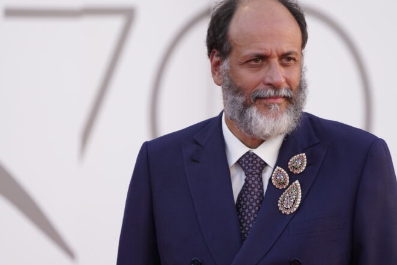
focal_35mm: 299
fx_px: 3298
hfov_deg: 6.9
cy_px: 112
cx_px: 211
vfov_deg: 4.6
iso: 800
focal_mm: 256
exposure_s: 1/320
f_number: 5.6
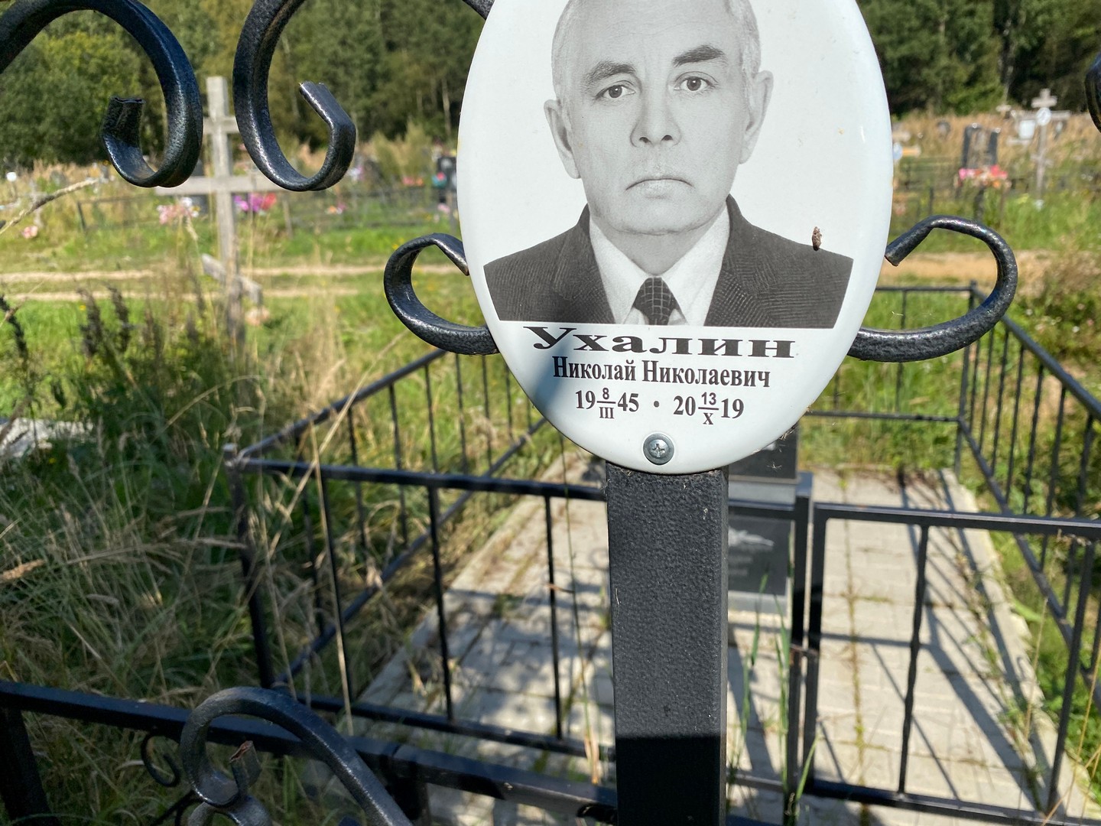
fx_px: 827
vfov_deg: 53.1
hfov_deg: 67.3
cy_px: 413
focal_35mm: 26
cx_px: 550
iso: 32
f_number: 1.8
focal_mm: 4.25
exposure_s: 1/3846
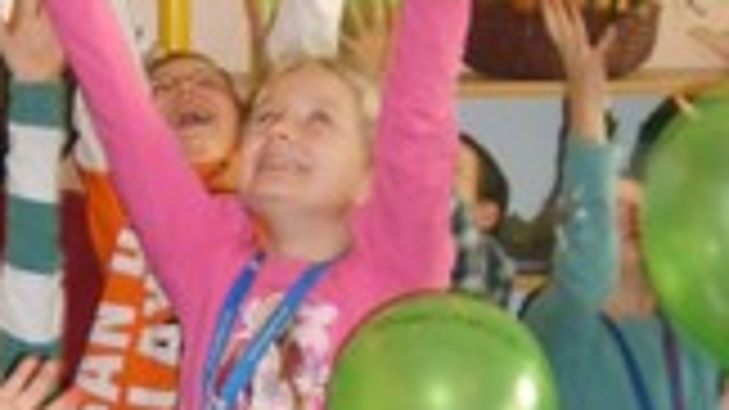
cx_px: 9
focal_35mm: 151
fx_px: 2918
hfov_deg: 14.0
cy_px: 396
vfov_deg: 8.0
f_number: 2.8
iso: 170
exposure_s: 1/30
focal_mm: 5.8
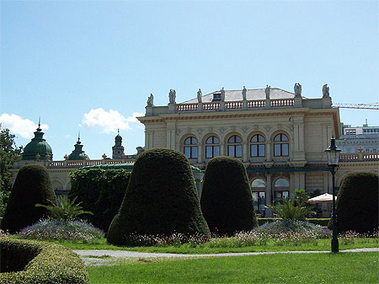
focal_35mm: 45
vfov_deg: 32.2
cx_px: 190
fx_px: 492
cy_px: 142
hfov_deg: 42.1
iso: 80
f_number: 5.4
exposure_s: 1/529
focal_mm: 7.6
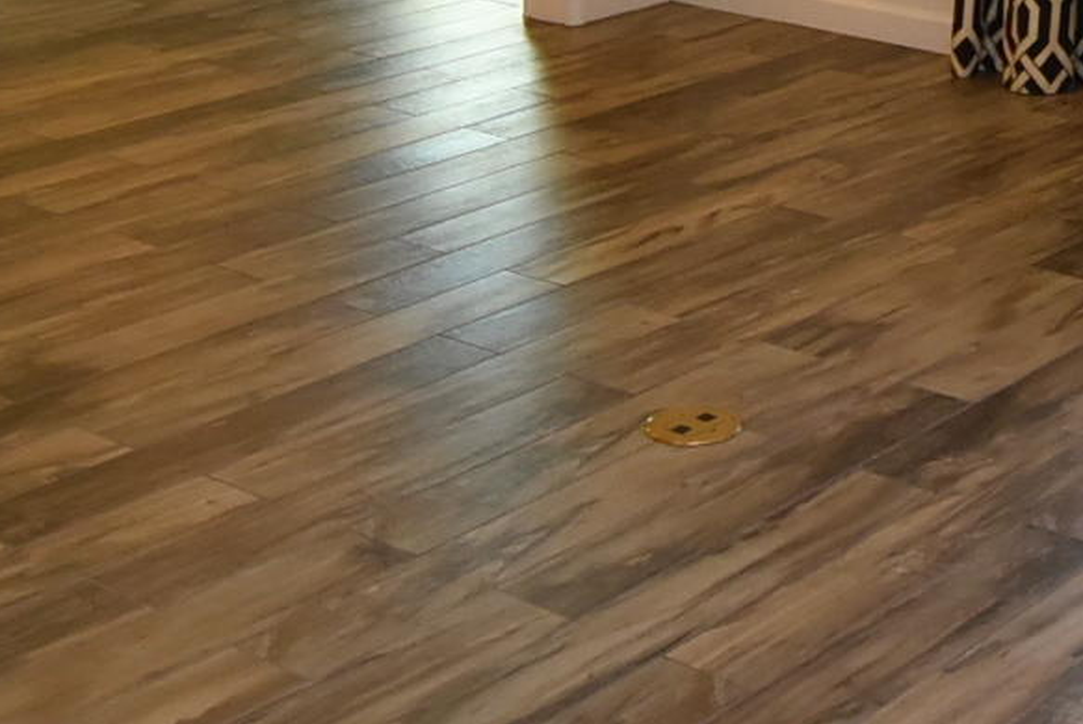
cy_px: -418
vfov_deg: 16.0
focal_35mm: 77
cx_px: 981
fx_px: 2319
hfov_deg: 25.5
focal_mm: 10
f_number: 5
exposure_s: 1/100
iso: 800
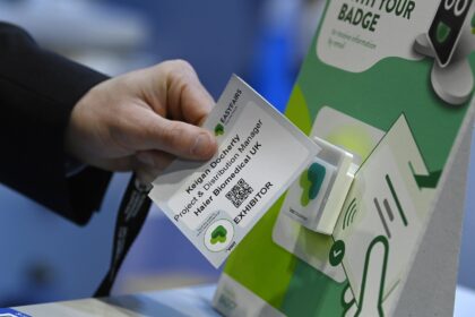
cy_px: 158
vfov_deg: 10.2
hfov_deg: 15.2
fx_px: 1781
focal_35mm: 135
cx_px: 238
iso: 3200
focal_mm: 135
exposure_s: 1/320
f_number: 5
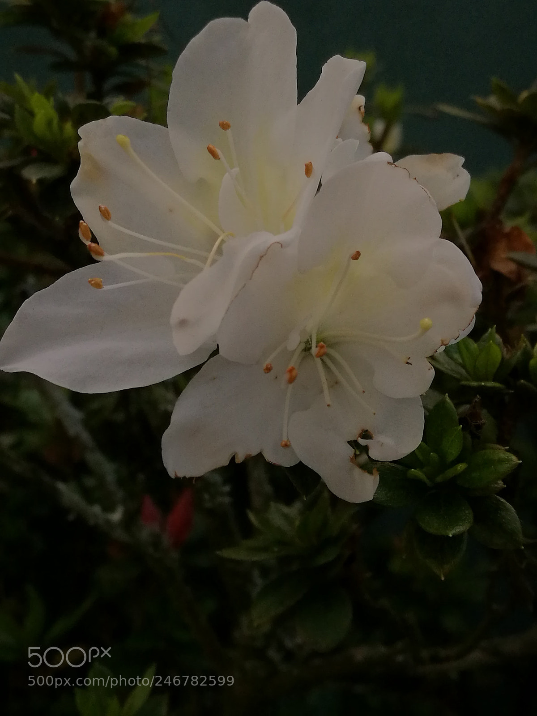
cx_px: 268
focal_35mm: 56
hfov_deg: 26.1
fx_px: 1158
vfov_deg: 34.3
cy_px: 358
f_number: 2.2
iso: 125
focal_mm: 4.5
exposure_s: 1/1634
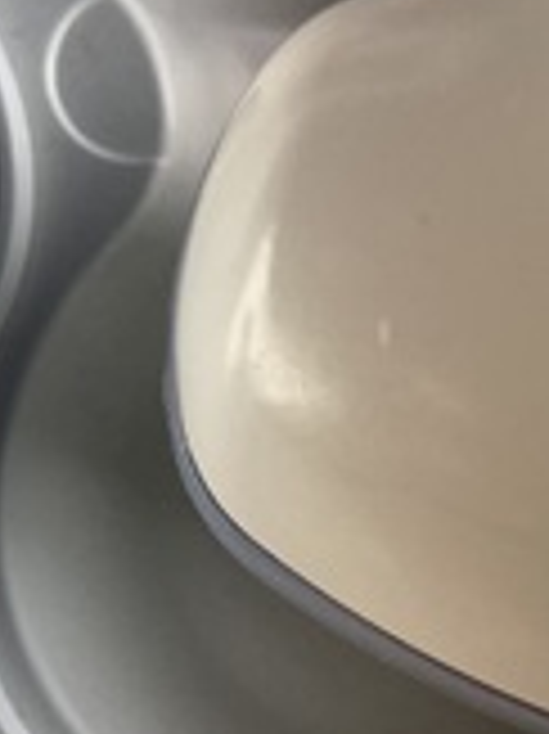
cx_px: 626
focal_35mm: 85
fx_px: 1800
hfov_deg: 16.7
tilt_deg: -80.3
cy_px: 491
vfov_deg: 22.9
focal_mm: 4.2
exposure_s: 1/120
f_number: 1.6
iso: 64
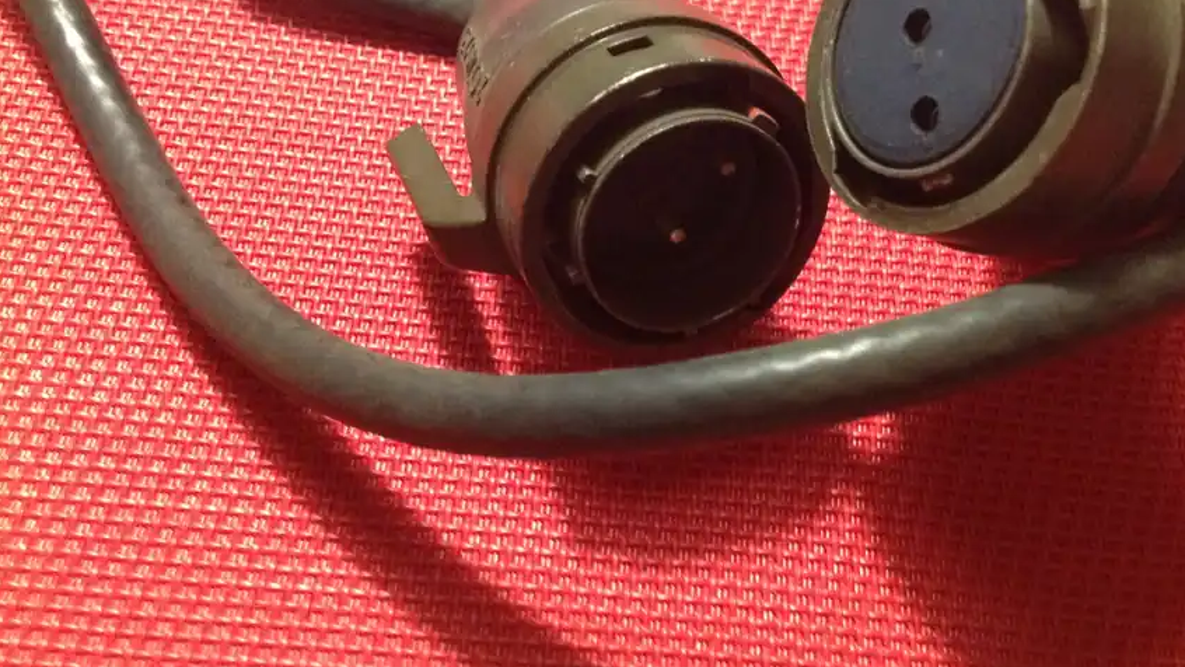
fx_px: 1414
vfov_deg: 26.5
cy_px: 304
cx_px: 675
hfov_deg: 45.3
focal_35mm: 45
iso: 500
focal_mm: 4.28
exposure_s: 1/15
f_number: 2.4
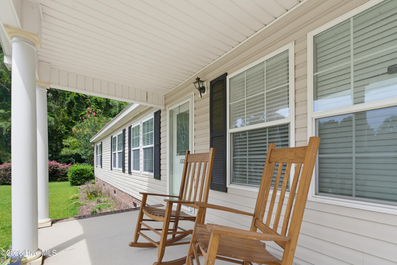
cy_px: 132
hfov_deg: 96.7
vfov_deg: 73.8
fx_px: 176
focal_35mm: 16
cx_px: 198
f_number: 9
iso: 500
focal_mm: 16
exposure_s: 1/160
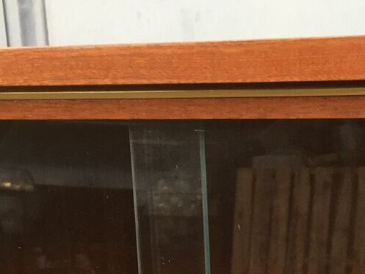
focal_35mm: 116
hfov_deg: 16.9
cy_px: 466
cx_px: 276
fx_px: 1223
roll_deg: +0.4
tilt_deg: -15.0
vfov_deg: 11.9
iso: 32
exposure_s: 1/100
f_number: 2.2
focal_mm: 4.15
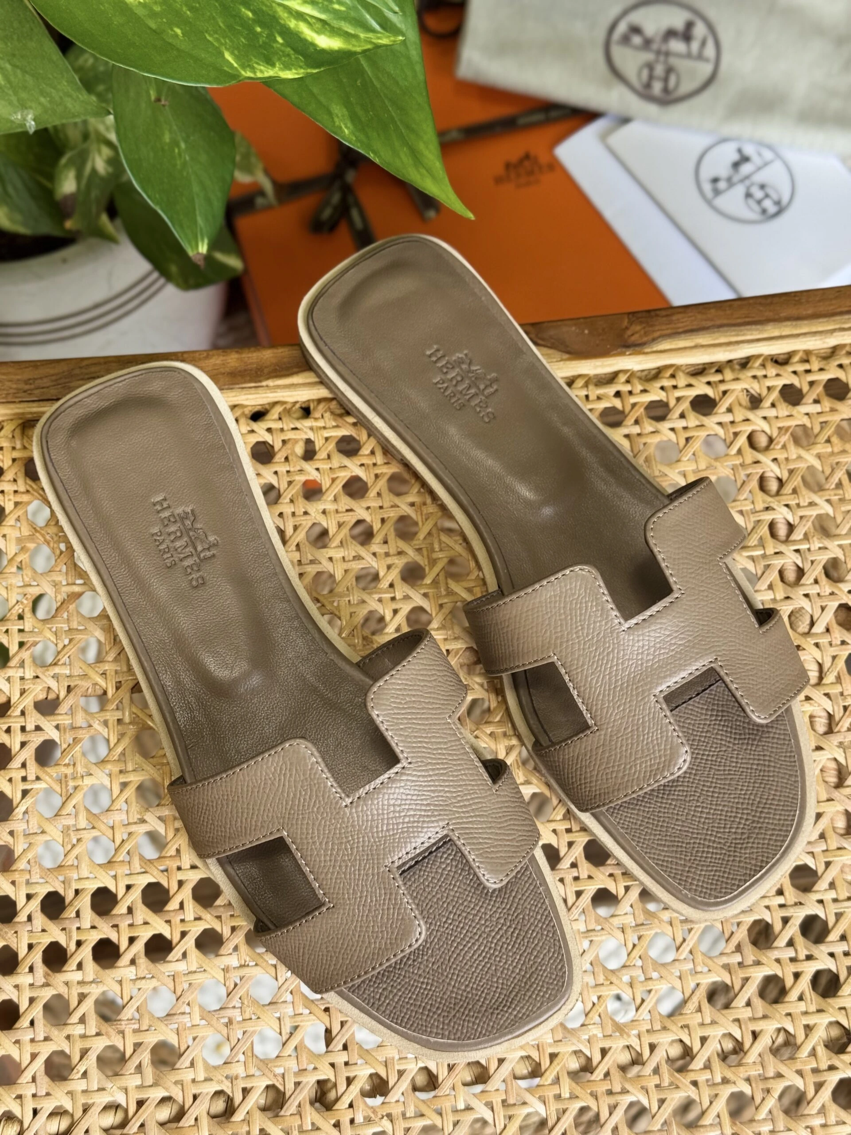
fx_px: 1573
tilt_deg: -74.5
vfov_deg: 39.7
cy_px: 568
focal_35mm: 48
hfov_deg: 30.3
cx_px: 426
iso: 80
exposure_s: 1/121
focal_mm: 6.76
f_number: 1.78
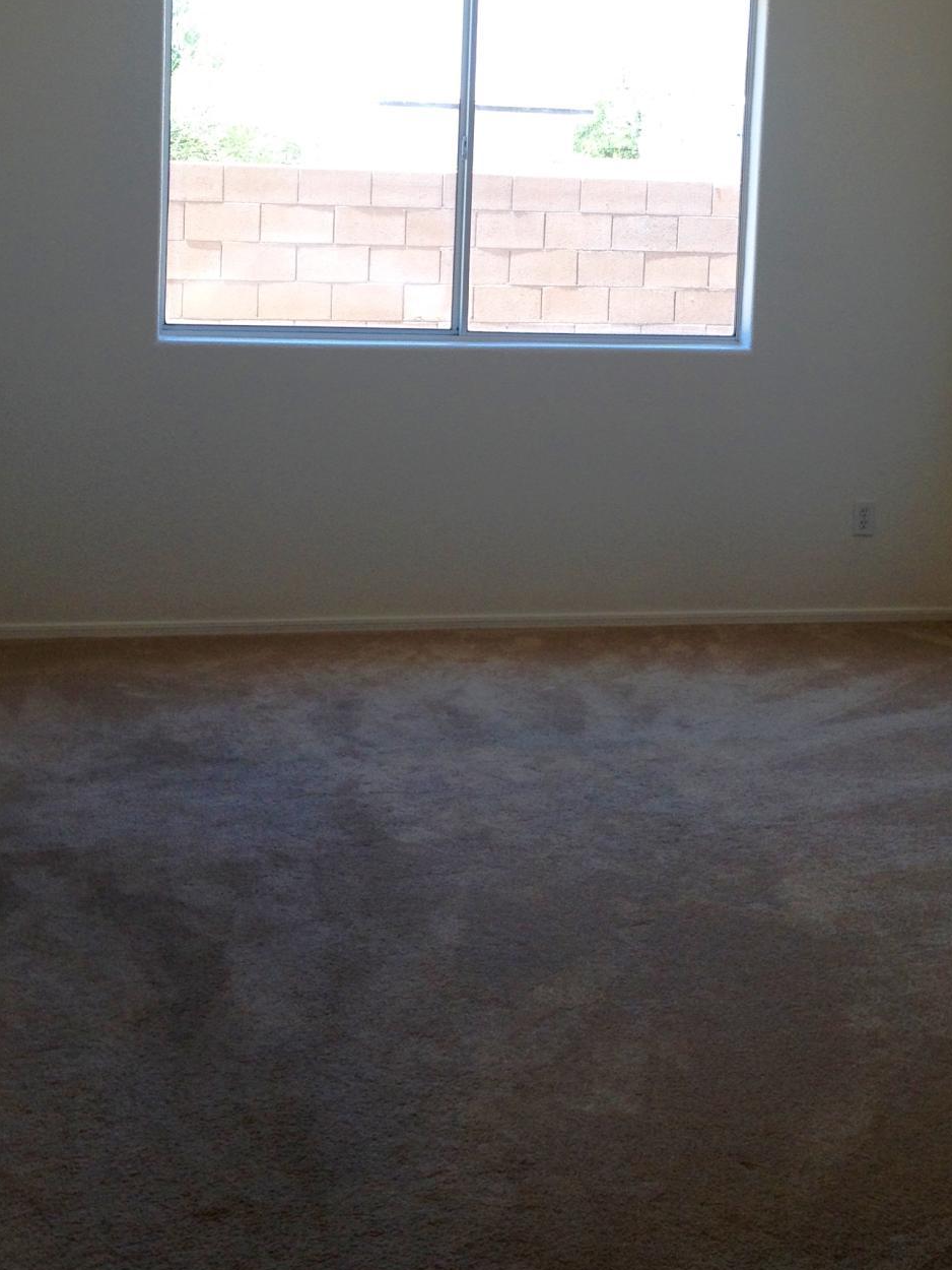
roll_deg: -2.3
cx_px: 596
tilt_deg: -3.7
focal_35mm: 56
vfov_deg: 33.5
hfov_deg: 26.0
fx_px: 2053
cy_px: 275
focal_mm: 4.28
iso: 50
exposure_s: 1/126
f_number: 2.4
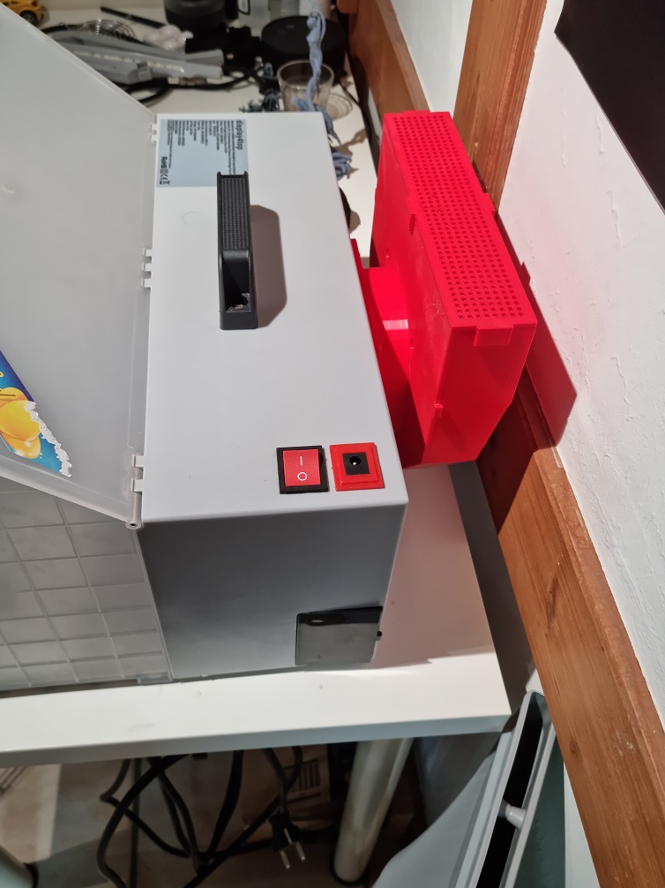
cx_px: 312
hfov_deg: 48.2
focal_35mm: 29
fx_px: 743
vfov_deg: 61.7
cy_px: 458
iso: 200
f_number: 2
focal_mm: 5.9
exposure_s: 1/50
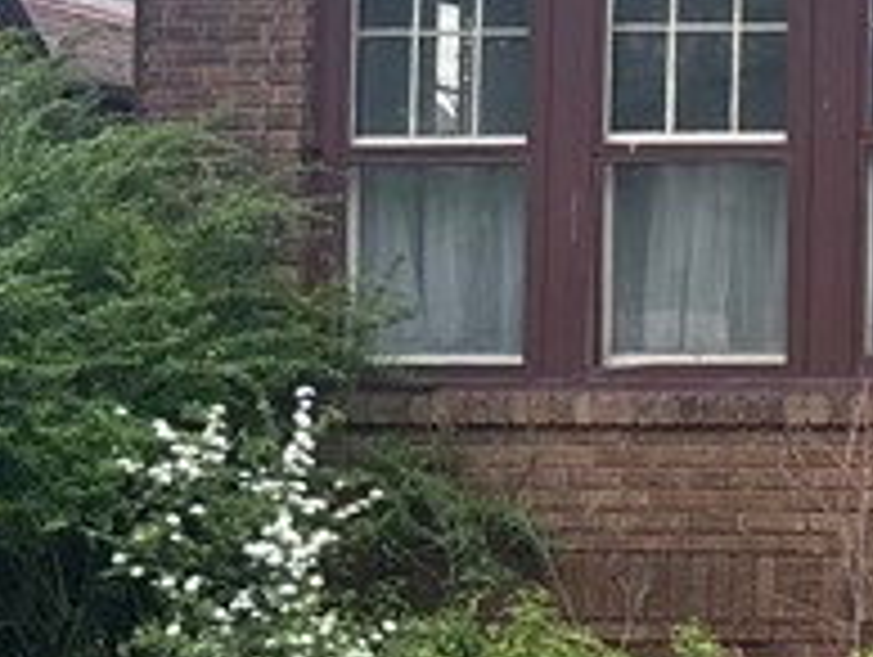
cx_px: 1580
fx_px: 3459
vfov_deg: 10.8
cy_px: 284
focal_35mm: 137
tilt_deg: +3.6
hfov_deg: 13.0
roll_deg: +0.1
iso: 160
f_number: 1.6
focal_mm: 5.96
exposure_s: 1/60
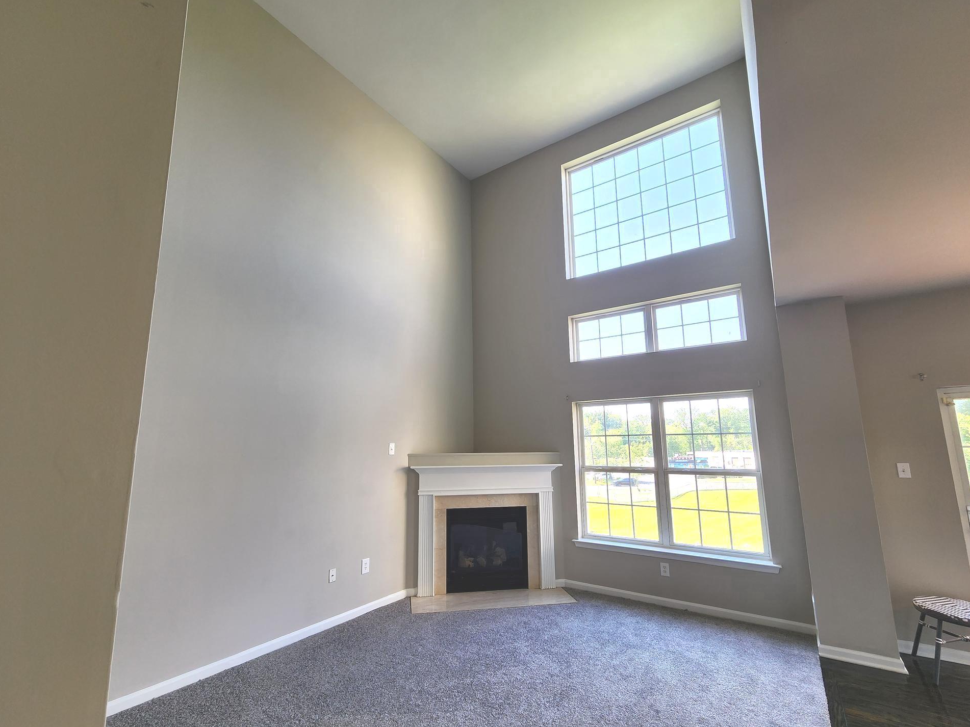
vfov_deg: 85.5
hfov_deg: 102.0
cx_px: 470
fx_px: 392
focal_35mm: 14
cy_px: 388
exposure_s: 1/120
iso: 50
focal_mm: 2.2
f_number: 2.2
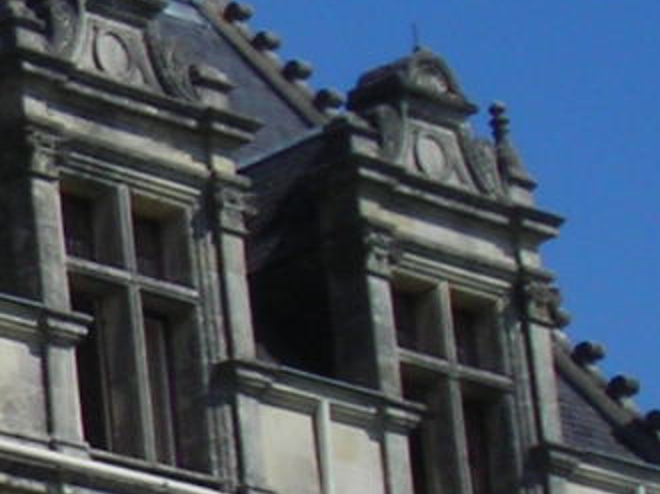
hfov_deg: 7.6
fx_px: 4496
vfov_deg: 6.3
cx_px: -1168
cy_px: 596
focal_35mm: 236
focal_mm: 6.3
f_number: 6.4
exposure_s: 1/302
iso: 50
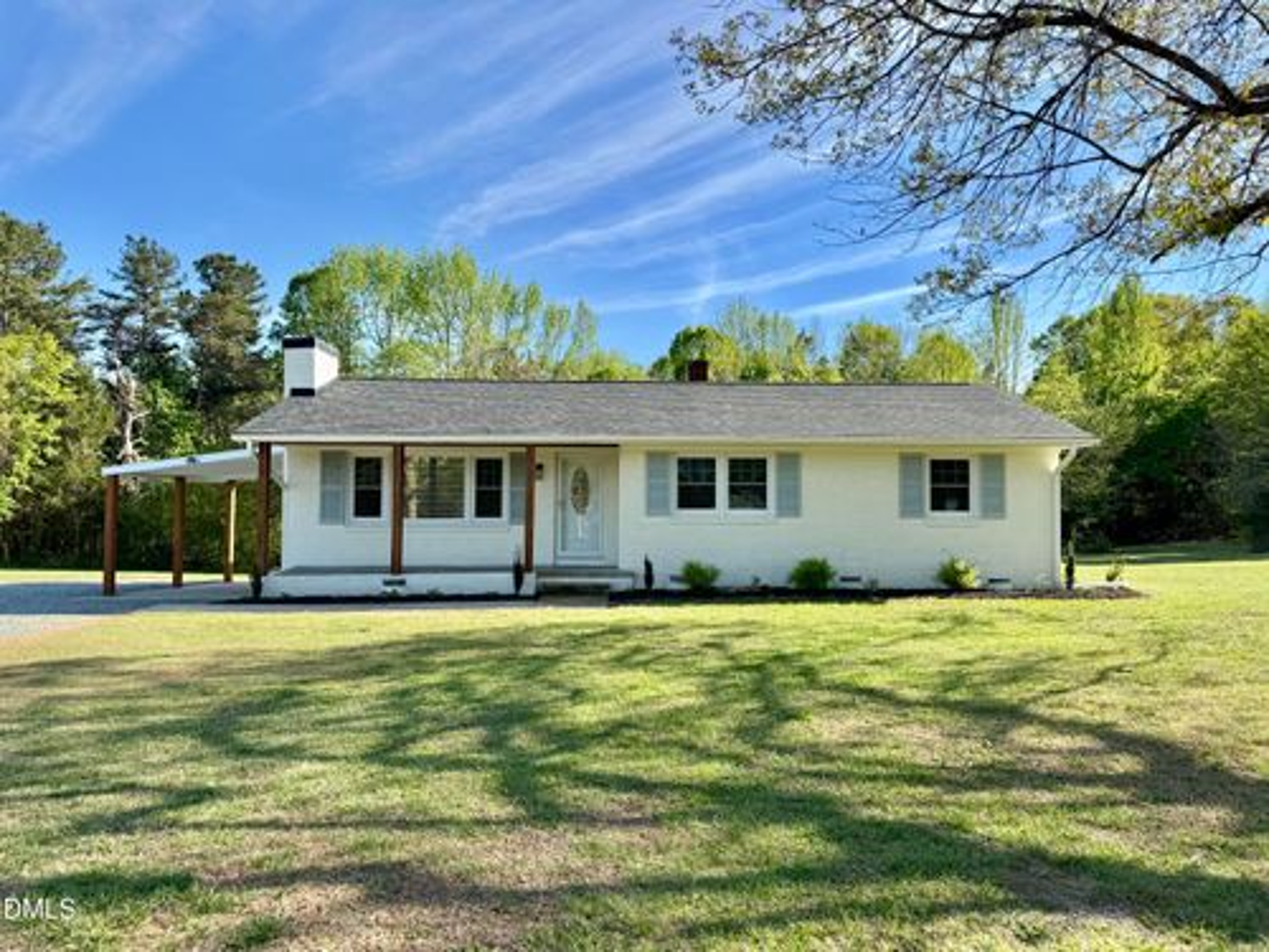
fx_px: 880
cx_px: 634
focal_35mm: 24
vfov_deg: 56.8
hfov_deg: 71.6
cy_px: 476
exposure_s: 1/2710
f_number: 1.78
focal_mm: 6.76
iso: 80
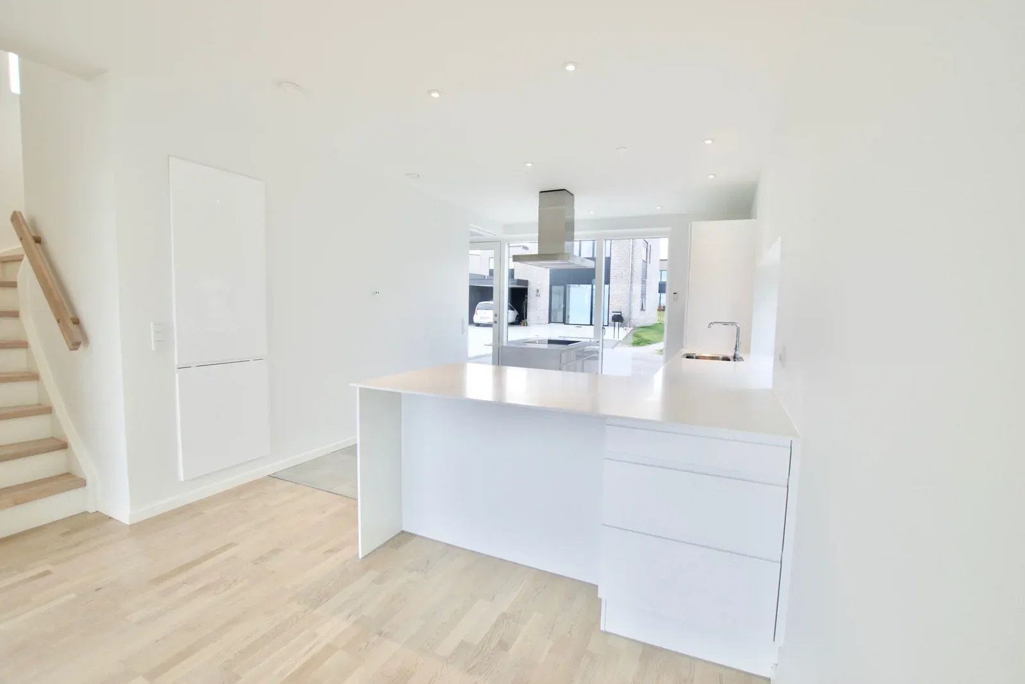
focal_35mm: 15
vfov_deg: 77.3
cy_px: 342
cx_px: 512
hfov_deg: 100.4
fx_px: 427
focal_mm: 10
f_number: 8
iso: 400
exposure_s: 1/60
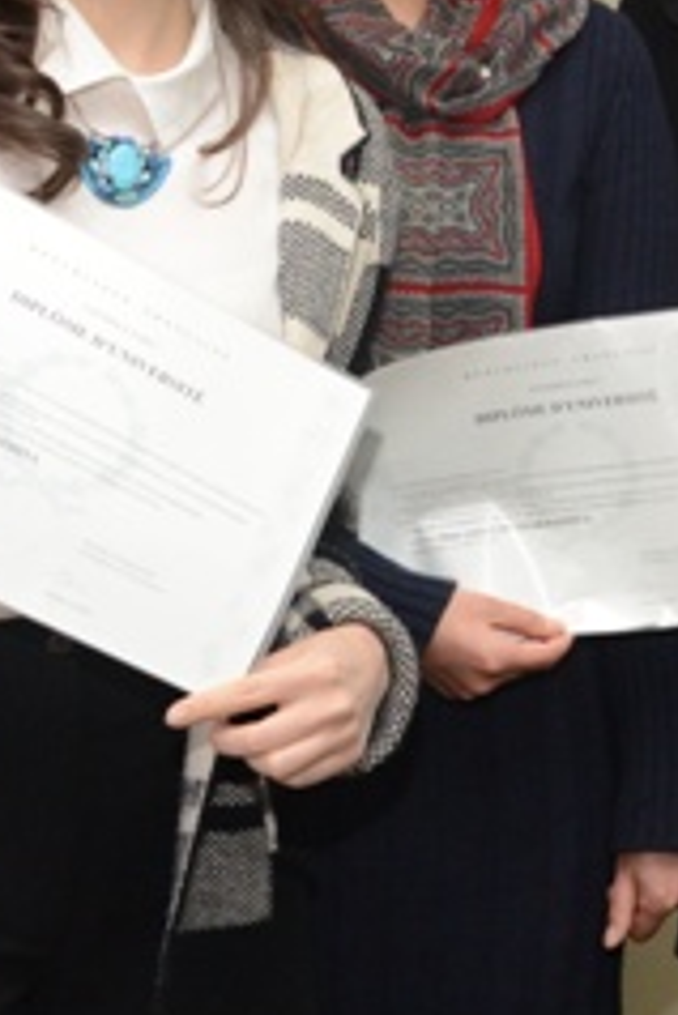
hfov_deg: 10.6
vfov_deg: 17.0
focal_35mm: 119
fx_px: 3357
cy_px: 143
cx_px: 1343
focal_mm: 36
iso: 2500
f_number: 6.3
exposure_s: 1/100
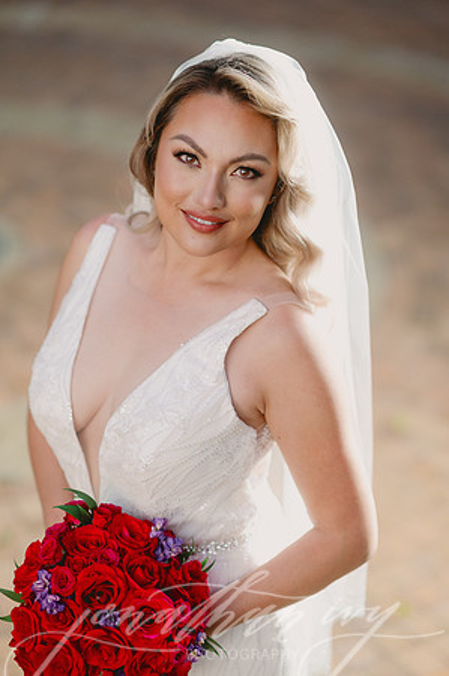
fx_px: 1594
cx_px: 224
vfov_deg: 23.9
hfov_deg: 16.0
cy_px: 338
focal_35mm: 85
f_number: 2
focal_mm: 85
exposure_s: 1/125
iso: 1000
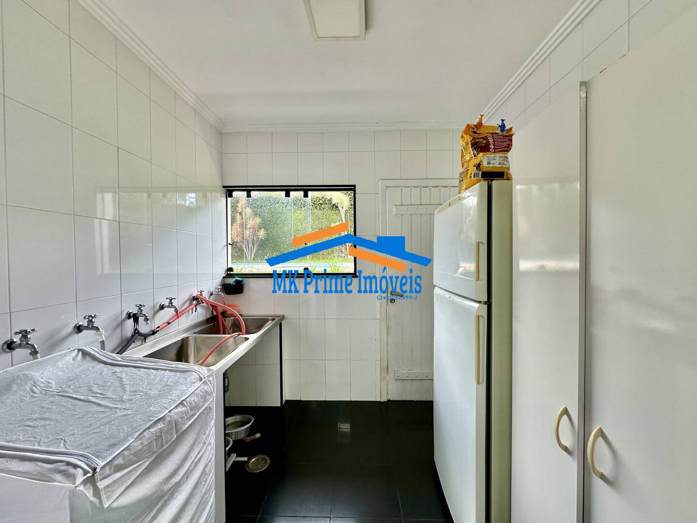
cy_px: 262
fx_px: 282
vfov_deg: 85.7
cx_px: 348
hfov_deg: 102.1
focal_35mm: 14
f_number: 2.2
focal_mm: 2.22
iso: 100
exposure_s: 1/120
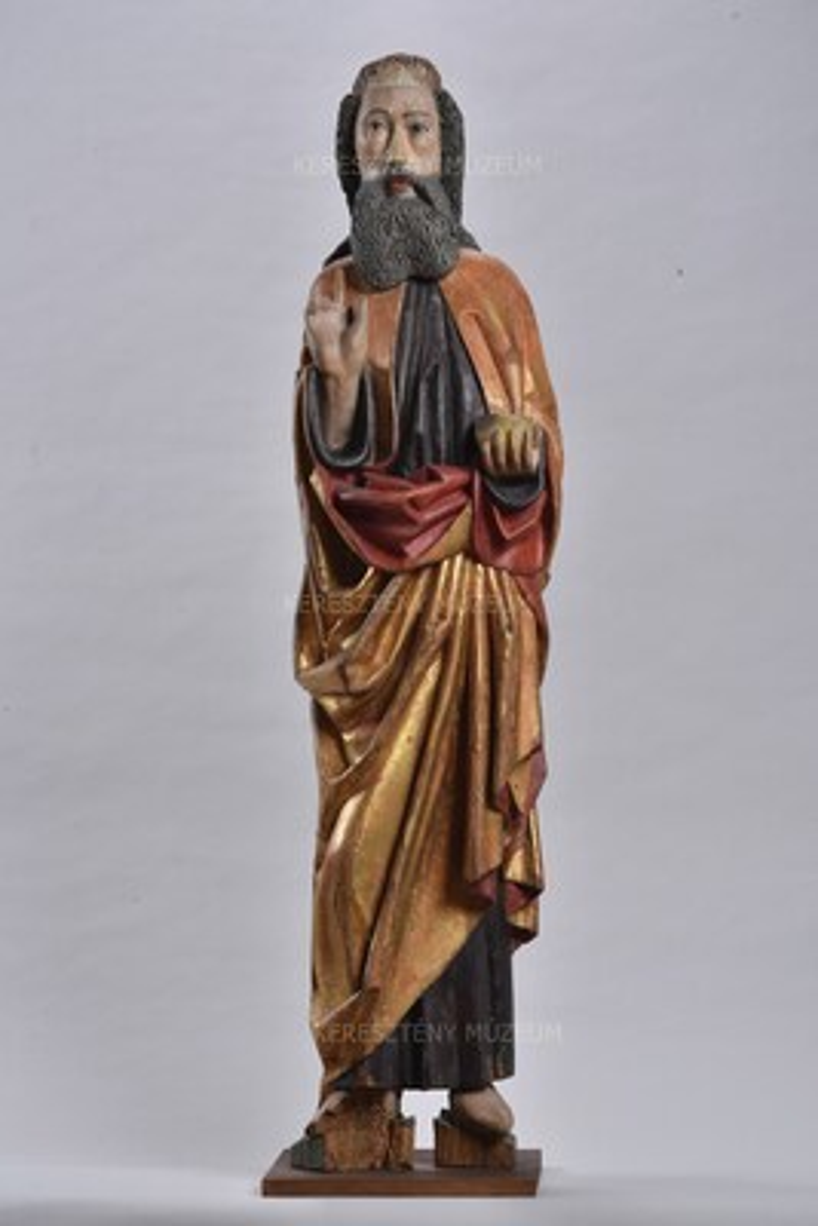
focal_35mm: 105
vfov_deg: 19.4
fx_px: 3575
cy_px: 613
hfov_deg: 13.1
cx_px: 409
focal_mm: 105
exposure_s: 1/125
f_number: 18
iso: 100
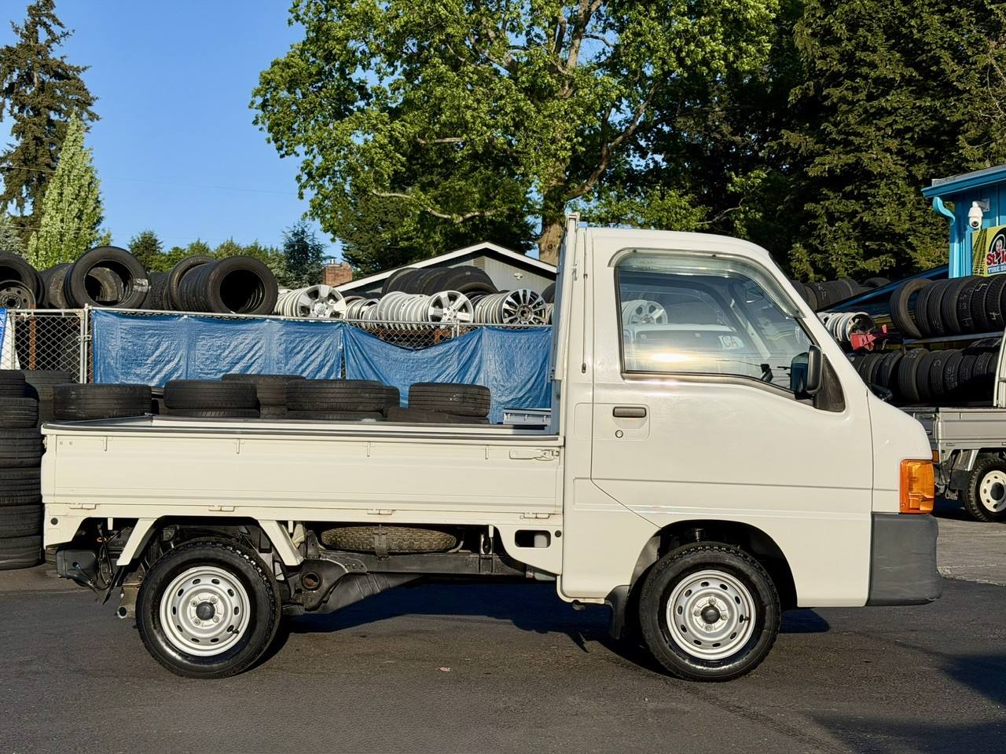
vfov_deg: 30.3
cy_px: 377
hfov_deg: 39.7
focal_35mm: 48
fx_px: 1395
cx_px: 503
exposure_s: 1/6536
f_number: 1.78
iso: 64
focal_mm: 6.76
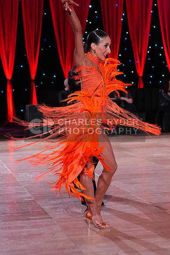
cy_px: 128
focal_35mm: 90
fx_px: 637
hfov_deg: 15.2
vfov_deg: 22.6
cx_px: 85
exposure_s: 1/250
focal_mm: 90
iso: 5000
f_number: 5.6
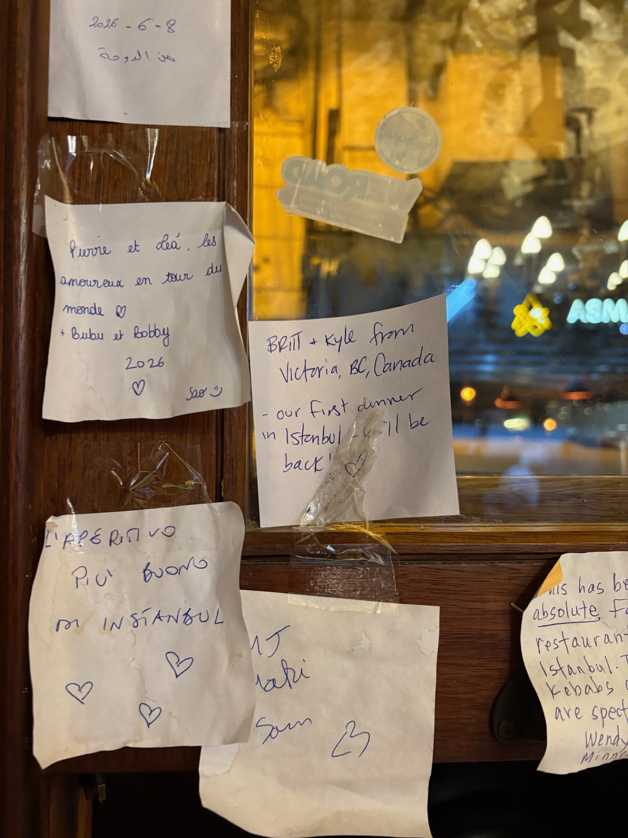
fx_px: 629
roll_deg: -0.2
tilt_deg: +3.2
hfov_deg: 53.1
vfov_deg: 67.3
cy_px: 419
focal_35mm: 26
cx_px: 314
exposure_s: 1/50
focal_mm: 5.96
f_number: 1.6
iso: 320
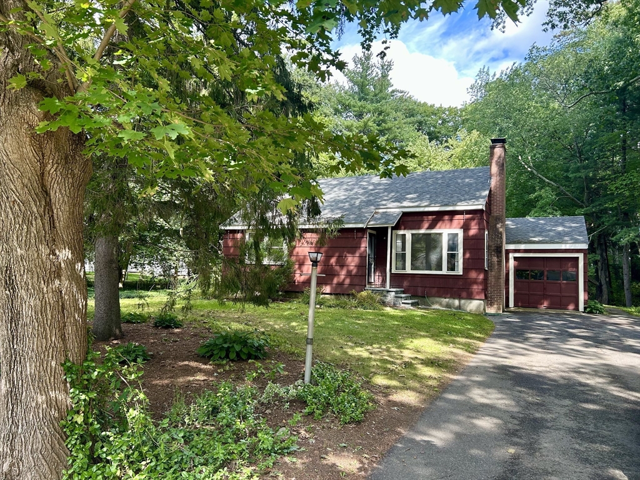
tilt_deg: +3.4
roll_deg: -1.6
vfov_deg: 53.1
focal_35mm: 26
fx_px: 481
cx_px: 320
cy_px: 240
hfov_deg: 67.3
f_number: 1.5
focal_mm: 5.7
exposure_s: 1/367
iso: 50
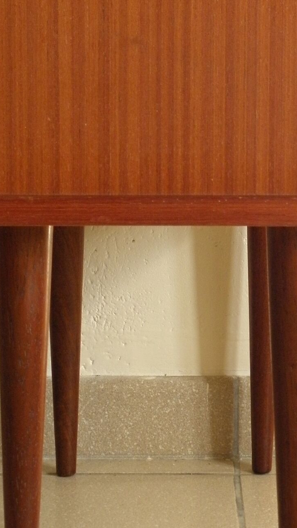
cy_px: 157
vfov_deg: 19.7
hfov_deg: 11.2
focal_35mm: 108
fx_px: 1512
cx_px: 232
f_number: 4
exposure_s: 1/50
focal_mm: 9.1
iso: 200
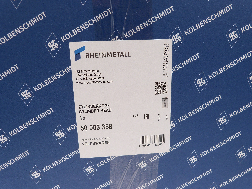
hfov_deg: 65.3
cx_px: 126
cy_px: 94
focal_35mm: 27
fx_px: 197
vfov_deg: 51.4
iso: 100
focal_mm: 4.7
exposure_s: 1/100
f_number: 3.2
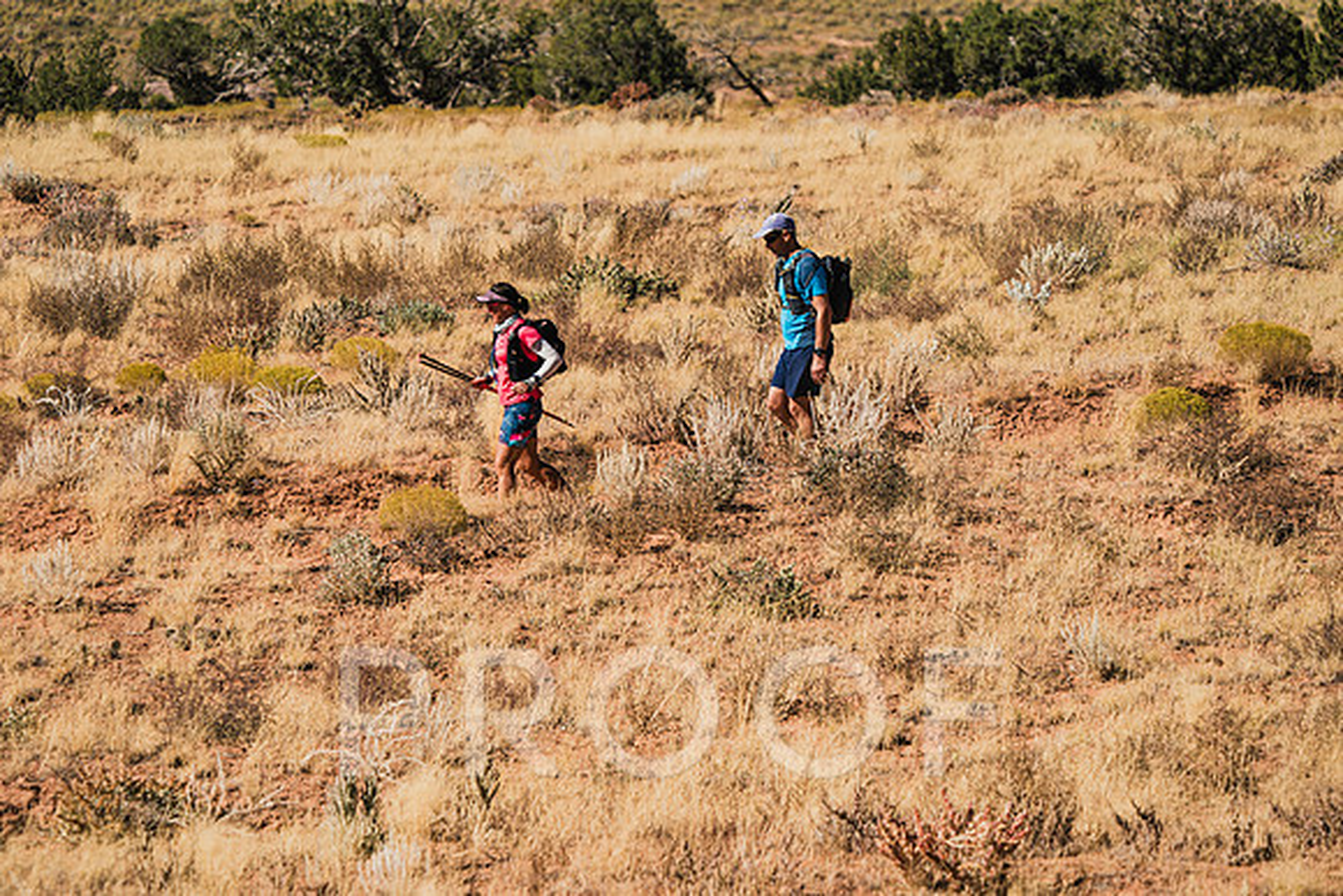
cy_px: 448
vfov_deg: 4.9
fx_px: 10522
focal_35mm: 282
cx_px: 672
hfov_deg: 7.3
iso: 160
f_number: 6.3
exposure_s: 1/1000
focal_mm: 282
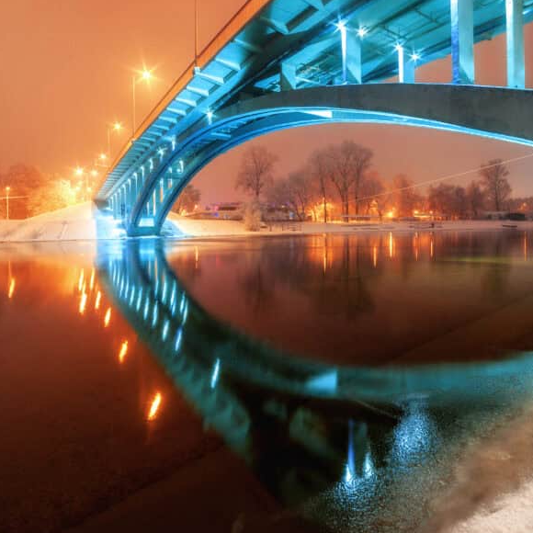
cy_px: 236
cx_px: 319
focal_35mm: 21
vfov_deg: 71.9
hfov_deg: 71.4
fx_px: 366
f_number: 14
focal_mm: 14
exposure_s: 10
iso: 200
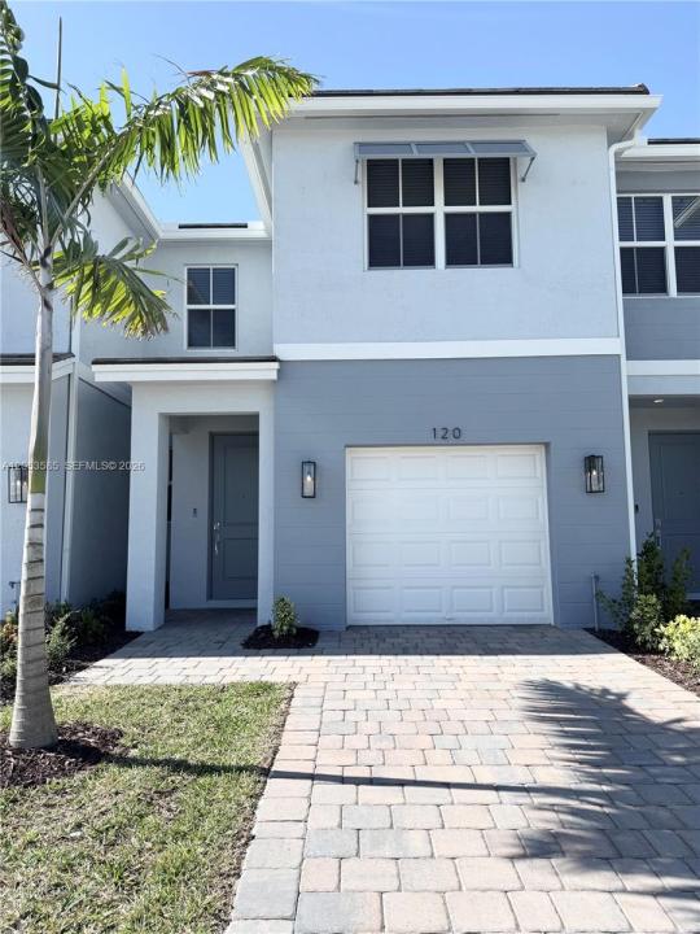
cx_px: 350
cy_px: 467
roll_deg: +1.3
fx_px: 647
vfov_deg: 71.6
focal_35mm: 24
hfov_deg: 56.8
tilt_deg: +6.9
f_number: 1.78
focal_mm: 6.76
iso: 80
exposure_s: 1/4049
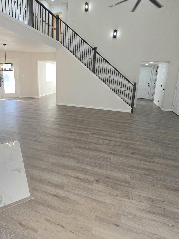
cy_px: 101
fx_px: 124
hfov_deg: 71.4
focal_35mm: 18
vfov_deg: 87.1
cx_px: 80
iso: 80
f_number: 2.2
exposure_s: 1/120
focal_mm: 2.2
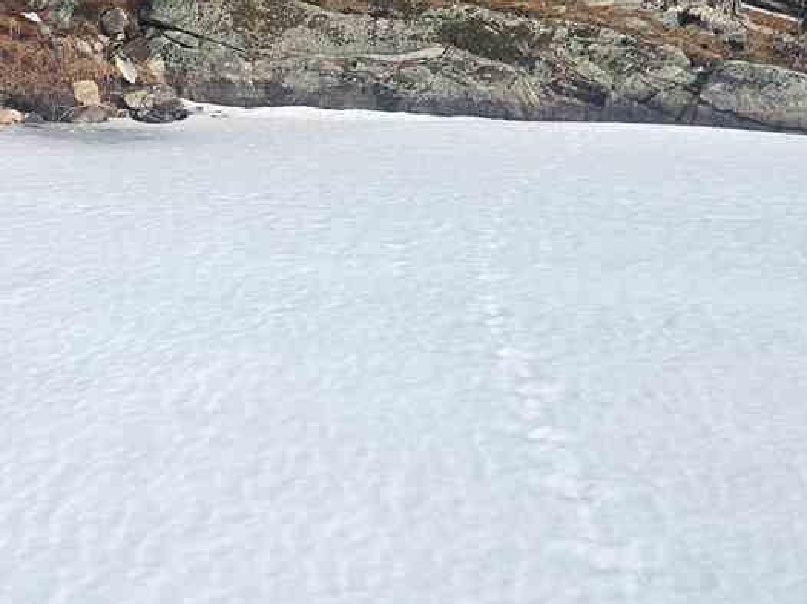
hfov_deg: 32.8
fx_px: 1305
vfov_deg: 25.8
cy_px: 156
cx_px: 98
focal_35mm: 56
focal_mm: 5.4
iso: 25
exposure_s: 1/3075
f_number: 1.8
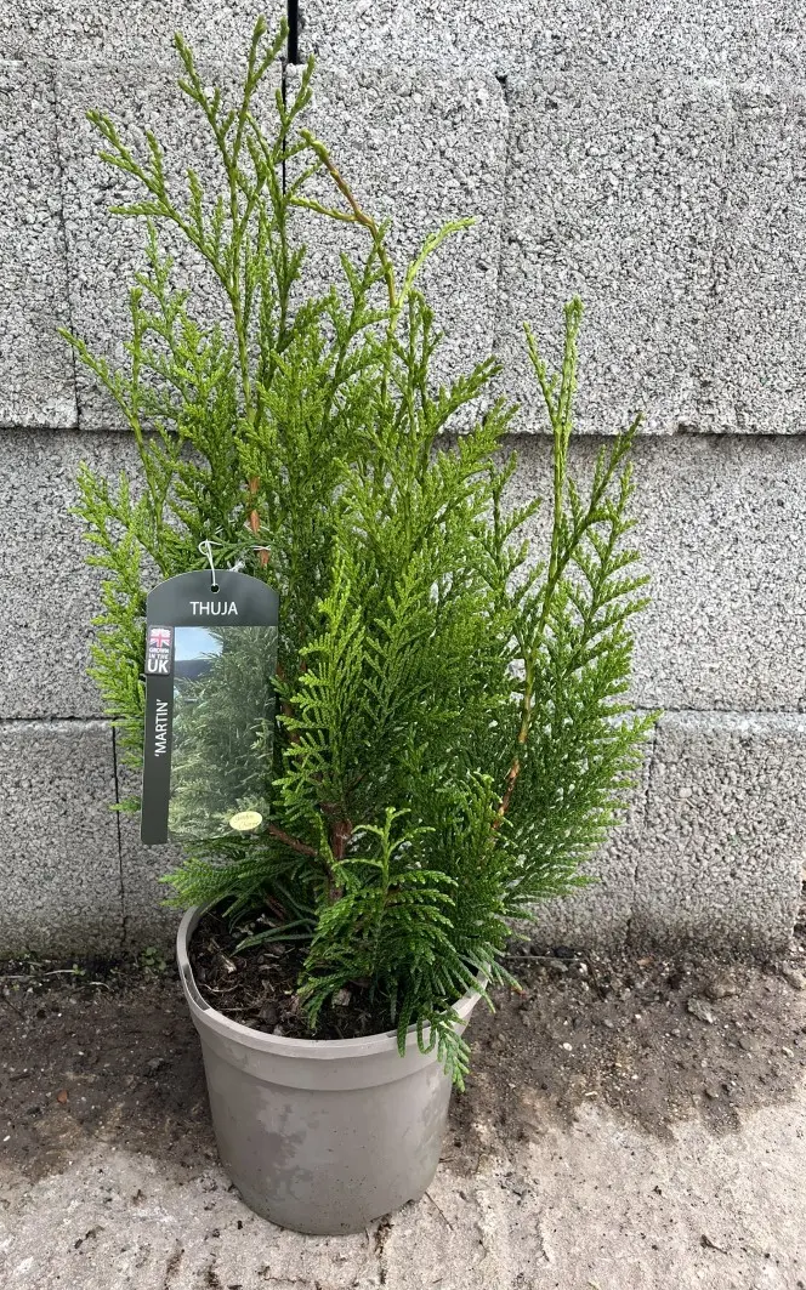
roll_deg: -2.3
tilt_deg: -20.4
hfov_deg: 44.3
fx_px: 984
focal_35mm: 28
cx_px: 316
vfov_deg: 66.5
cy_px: 646
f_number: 1.6
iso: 50
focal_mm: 5.1
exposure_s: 1/357
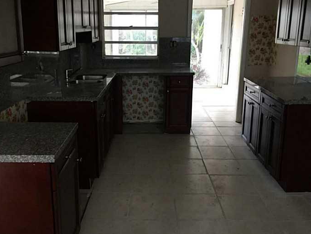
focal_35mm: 34
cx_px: 148
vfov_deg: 41.8
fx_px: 306
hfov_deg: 53.9
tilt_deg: -13.6
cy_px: 107
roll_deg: -1.8
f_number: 2.2
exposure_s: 1/30
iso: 50
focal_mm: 4.15
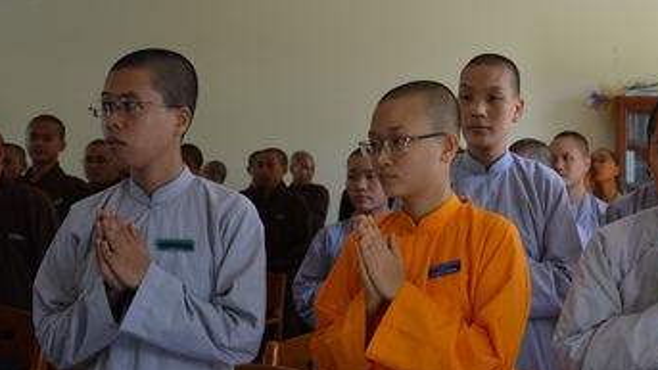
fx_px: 1762
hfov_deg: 20.8
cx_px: 574
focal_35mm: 101
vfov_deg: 12.0
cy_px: 179
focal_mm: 34
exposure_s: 1/80
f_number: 4.5
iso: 250
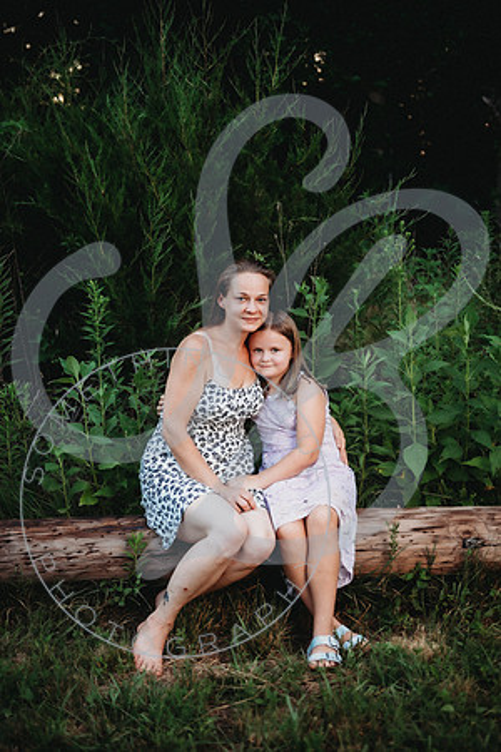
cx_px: 250
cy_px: 376
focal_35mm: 45
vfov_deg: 43.6
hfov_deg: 29.9
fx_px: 939
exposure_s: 1/400
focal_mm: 45
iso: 160
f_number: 2.8
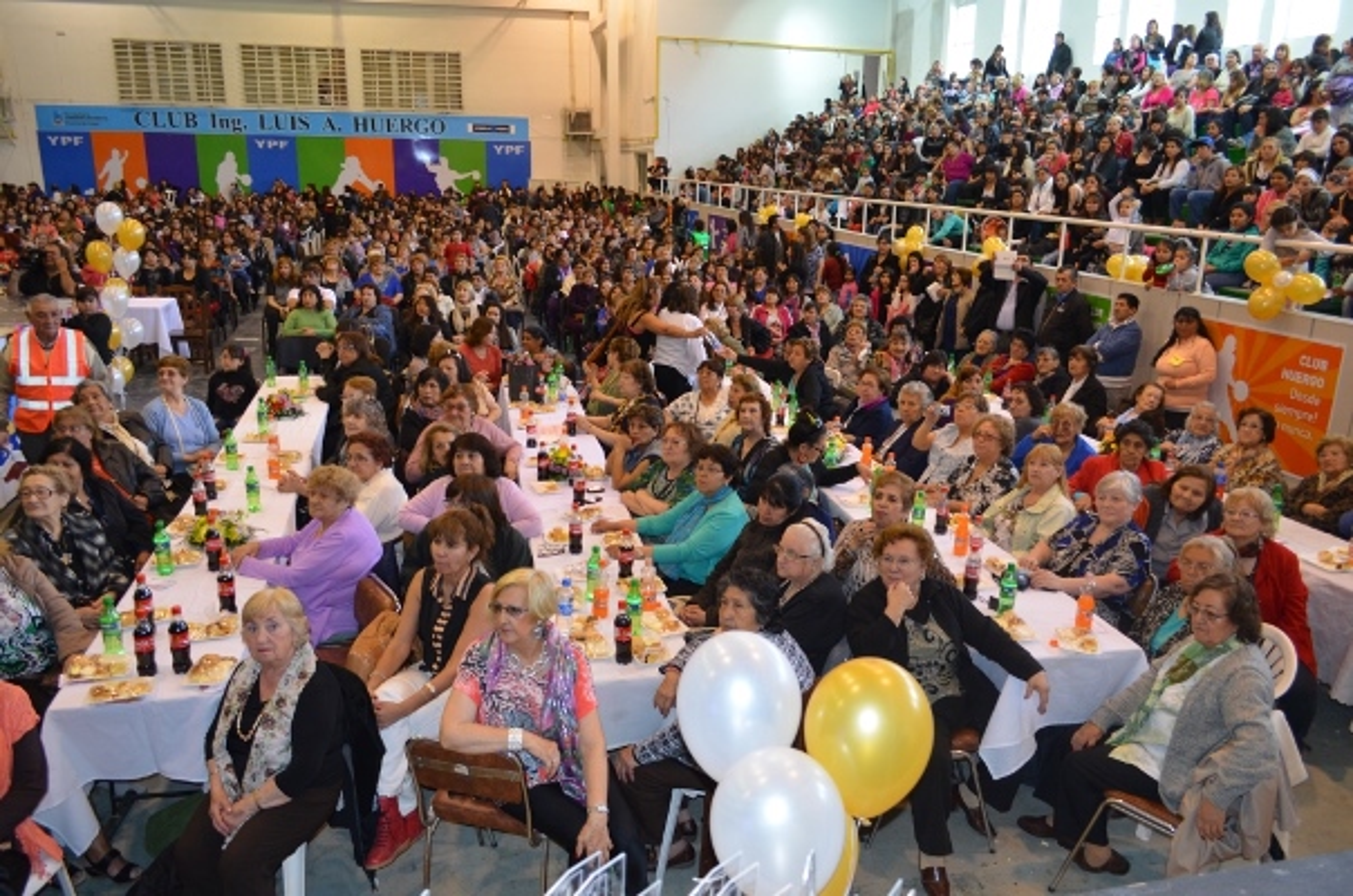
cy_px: 448
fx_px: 1013
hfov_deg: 67.5
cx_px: 676
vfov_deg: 47.7
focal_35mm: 27
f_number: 3.5
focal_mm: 18
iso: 640
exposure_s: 1/60
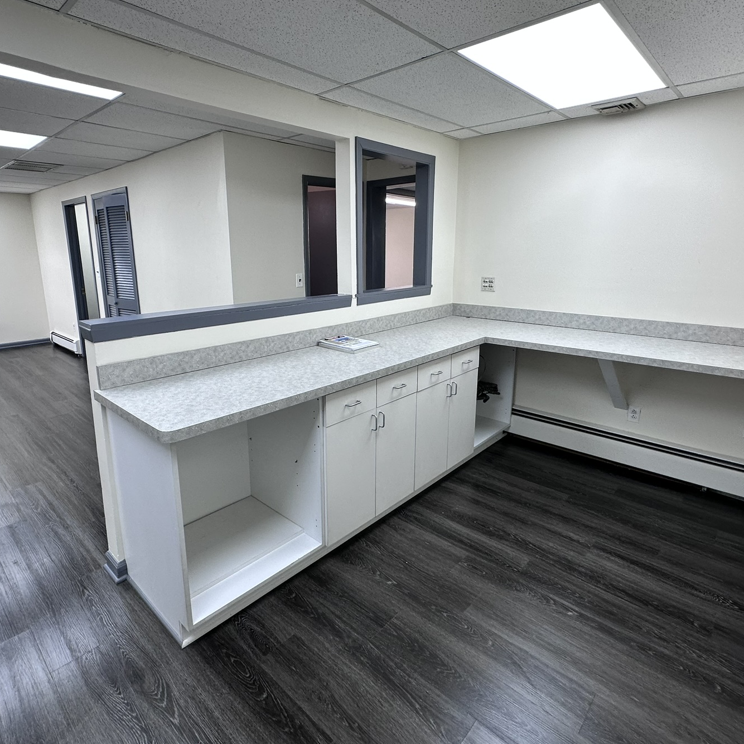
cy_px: 349
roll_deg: +0.2
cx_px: 358
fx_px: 462
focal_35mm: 19
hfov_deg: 77.6
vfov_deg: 77.6
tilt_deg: -12.7
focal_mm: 2.22
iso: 64
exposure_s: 1/120
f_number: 2.2
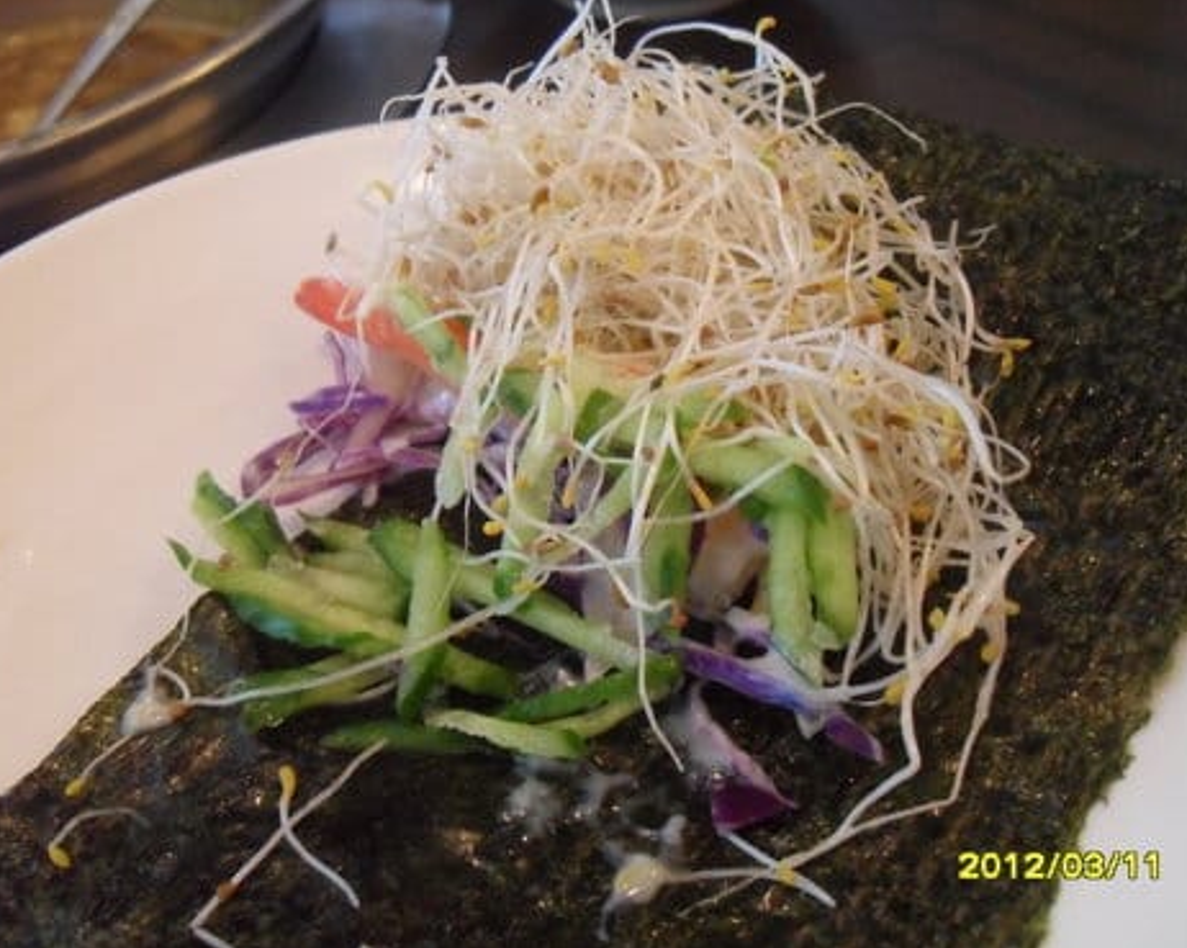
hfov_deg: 49.1
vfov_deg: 40.1
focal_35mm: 37
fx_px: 1299
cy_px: 477
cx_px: 573
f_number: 2.8
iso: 400
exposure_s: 1/30
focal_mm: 6.2
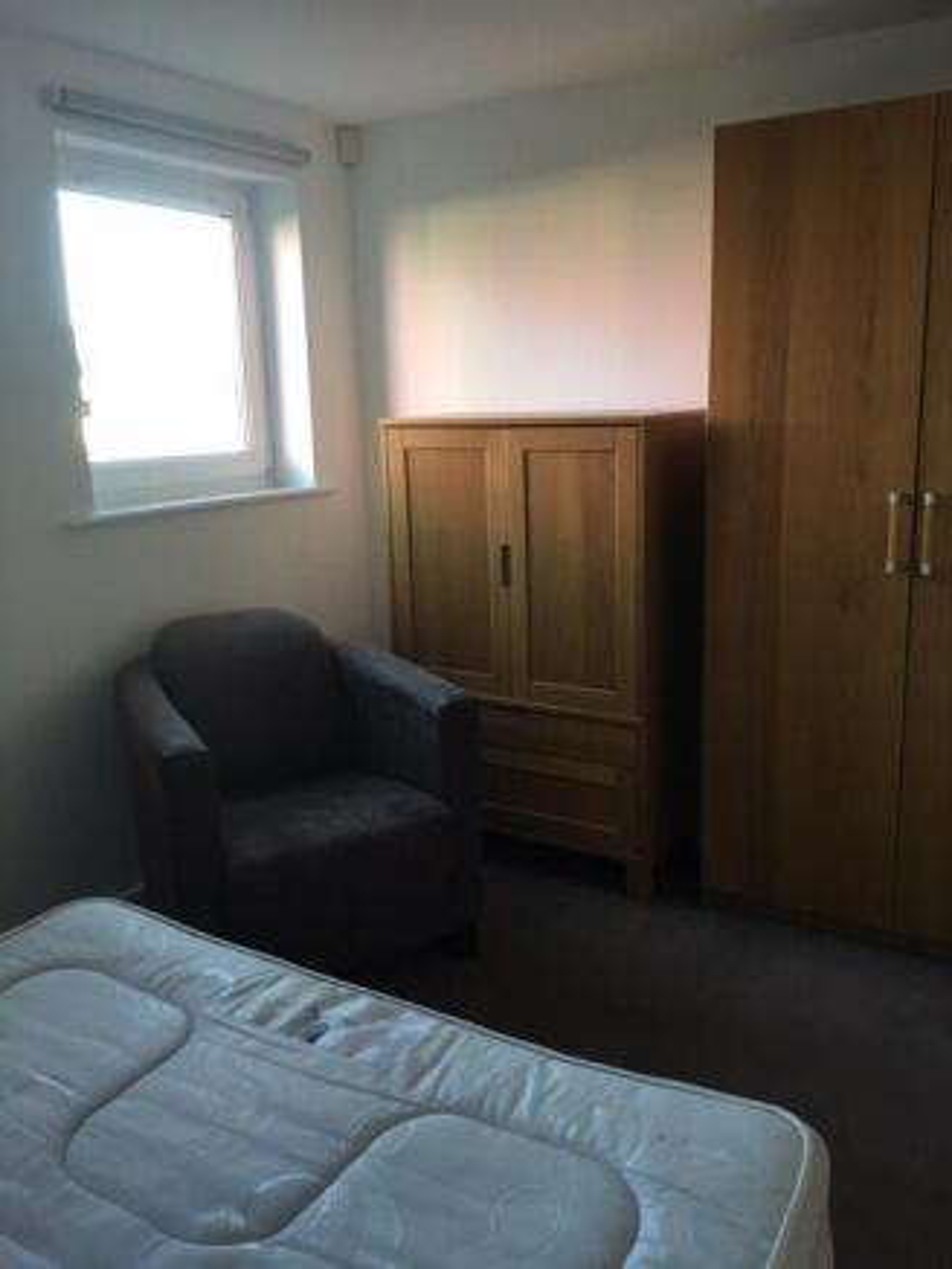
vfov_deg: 61.6
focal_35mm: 29
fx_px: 1063
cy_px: 634
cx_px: 476
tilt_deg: -11.9
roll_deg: +2.7
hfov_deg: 48.2
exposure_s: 1/17
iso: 32
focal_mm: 4.15
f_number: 2.2
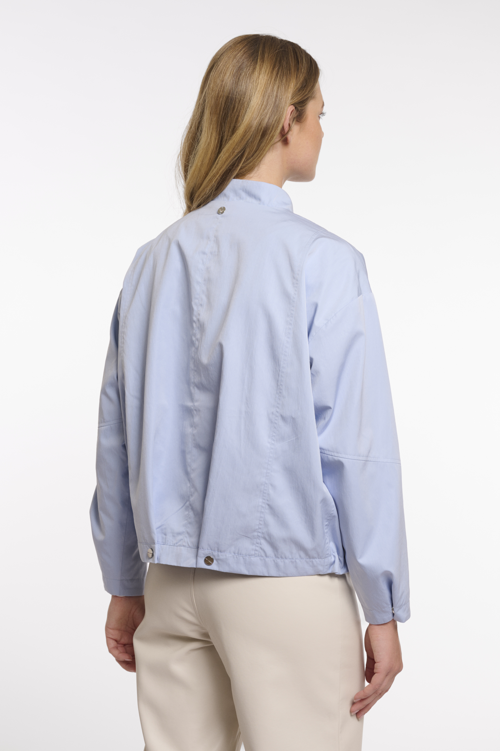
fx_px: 1356
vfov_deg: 31.0
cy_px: 376
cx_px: 250
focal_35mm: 65
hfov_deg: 20.9
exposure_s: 1/160
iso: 125
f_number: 8
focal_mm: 65
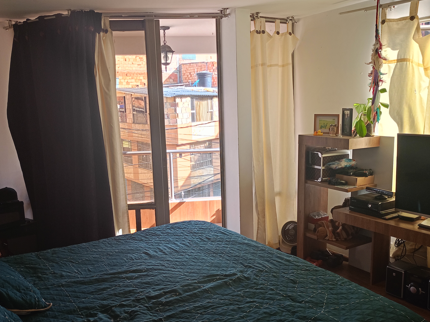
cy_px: 169
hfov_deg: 50.1
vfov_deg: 38.7
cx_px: 219
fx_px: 460
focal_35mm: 37
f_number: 1.79
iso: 300
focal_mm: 4.7
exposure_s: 1/200
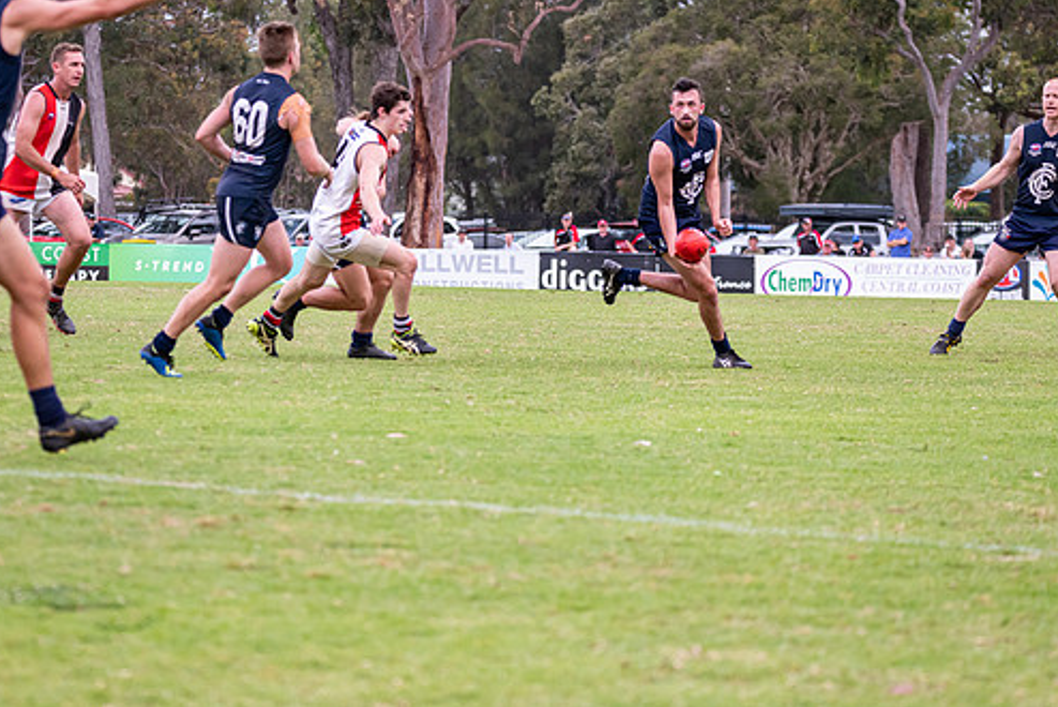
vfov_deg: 7.6
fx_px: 5352
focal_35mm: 182
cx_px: 511
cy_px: 308
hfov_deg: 11.3
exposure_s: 1/1000
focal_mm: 150
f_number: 6.3
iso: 1250
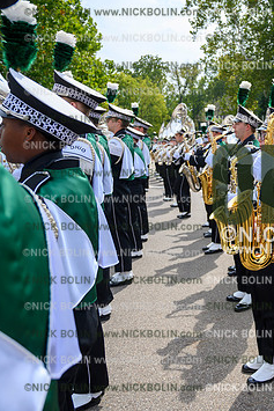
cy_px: 199
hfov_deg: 30.3
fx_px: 456
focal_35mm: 40
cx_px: 294
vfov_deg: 48.4
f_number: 4
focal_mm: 24.5
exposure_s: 1/800
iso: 100
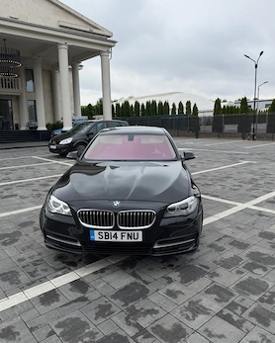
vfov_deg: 64.0
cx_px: 130
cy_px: 166
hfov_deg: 53.2
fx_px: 274
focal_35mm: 27
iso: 80
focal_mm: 6.76
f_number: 1.78
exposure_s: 1/1410
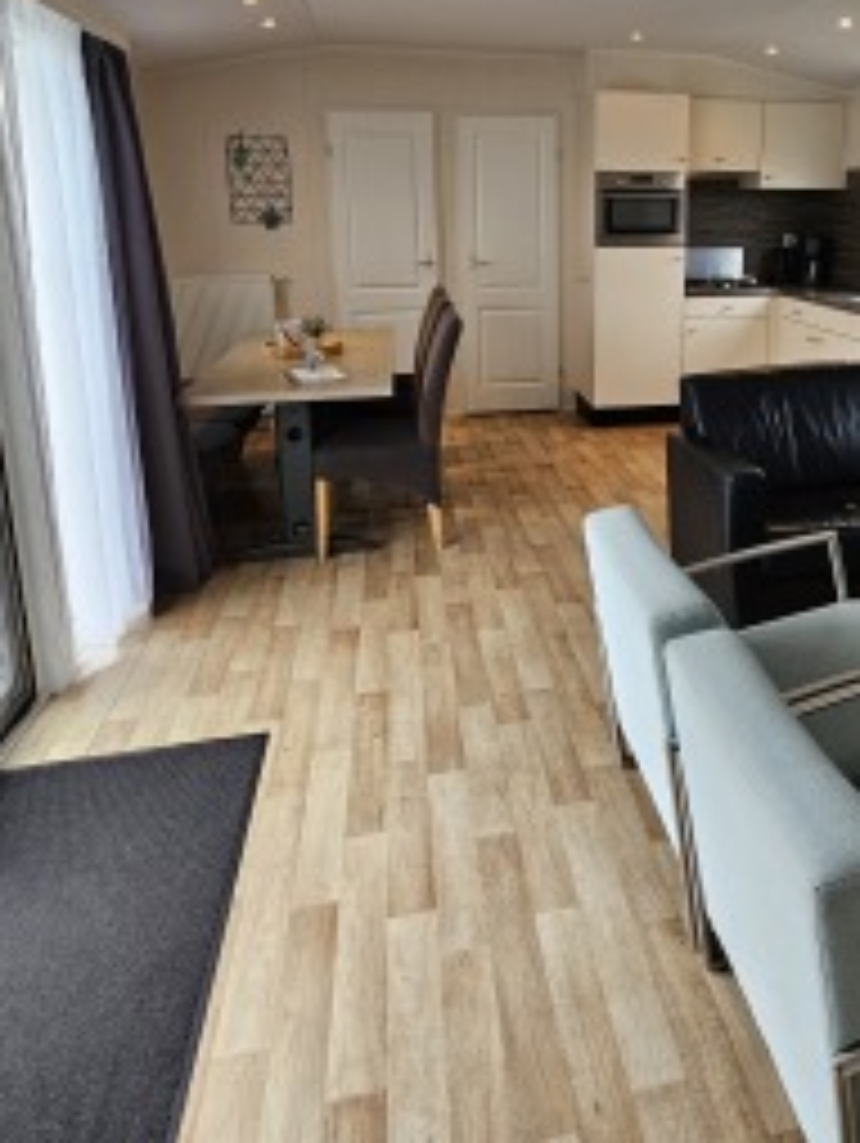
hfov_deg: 57.3
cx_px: 594
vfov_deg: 71.4
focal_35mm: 23
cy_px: 369
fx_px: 761
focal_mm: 2.2
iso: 125
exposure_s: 1/50
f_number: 2.2
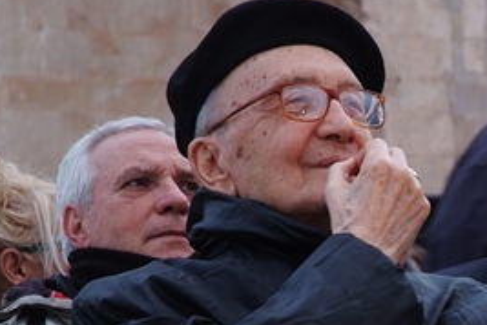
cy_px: 392
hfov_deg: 8.1
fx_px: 3409
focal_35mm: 252
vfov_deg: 5.4
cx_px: 604
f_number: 5
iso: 400
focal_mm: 56
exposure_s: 1/40
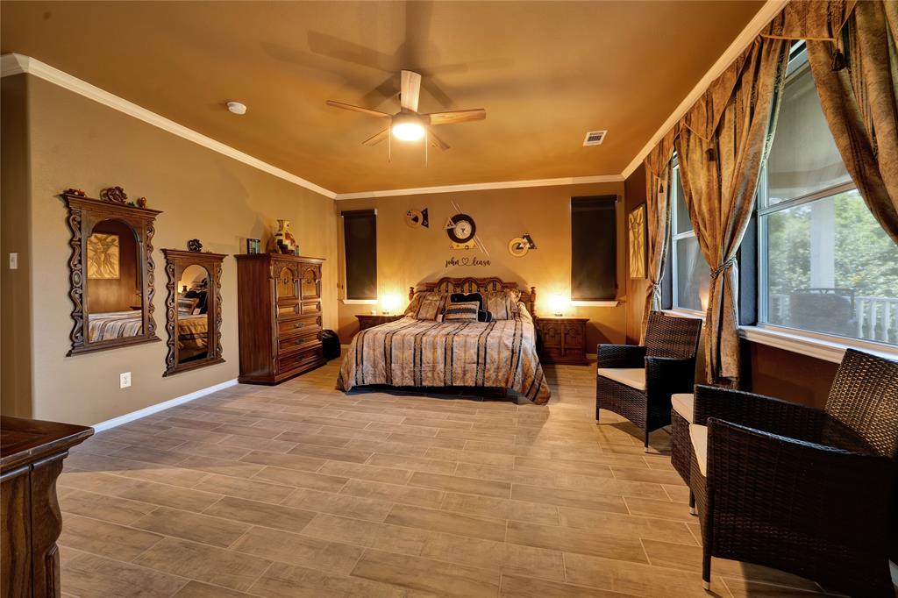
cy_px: 299
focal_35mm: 13
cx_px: 449
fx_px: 324
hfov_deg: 108.3
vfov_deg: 85.4
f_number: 9
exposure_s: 1.3
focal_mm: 13
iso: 500
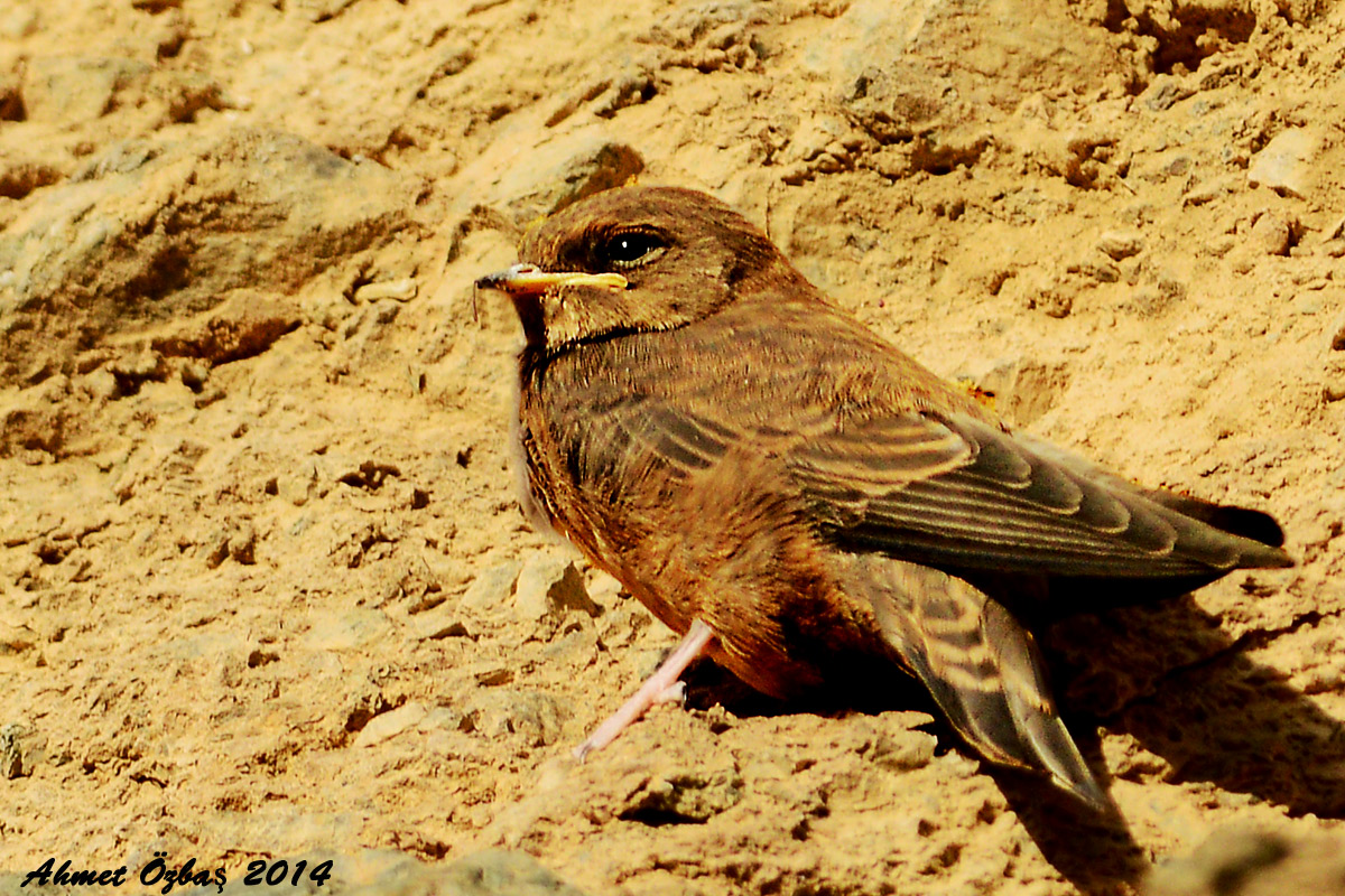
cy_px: 448
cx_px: 672
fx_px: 15690
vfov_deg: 3.3
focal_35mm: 420
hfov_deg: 4.9
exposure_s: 1/1000
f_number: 8
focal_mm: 420
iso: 400
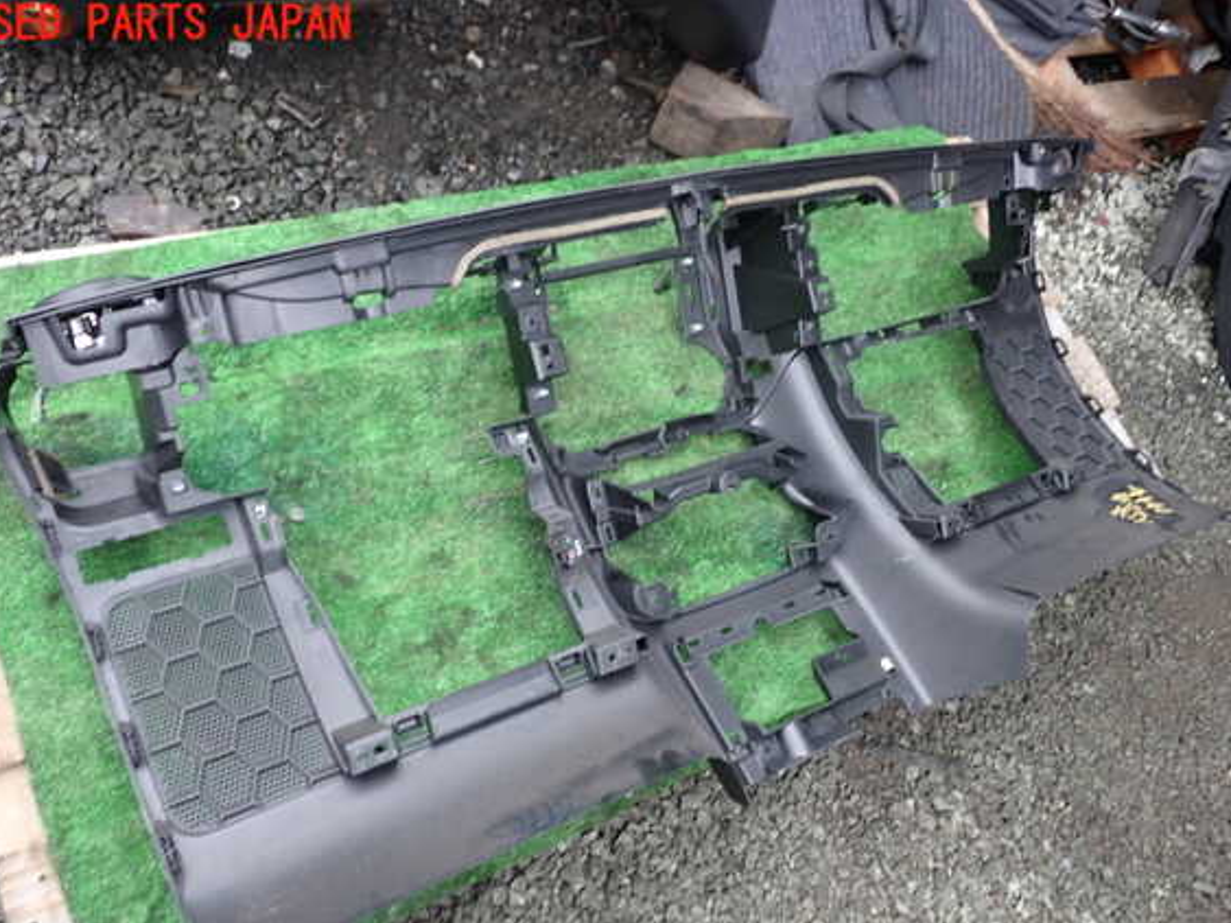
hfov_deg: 56.8
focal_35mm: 32
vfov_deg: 44.1
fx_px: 1138
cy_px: 490
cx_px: 610
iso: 125
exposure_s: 1/60
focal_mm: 5.4
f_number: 2.3
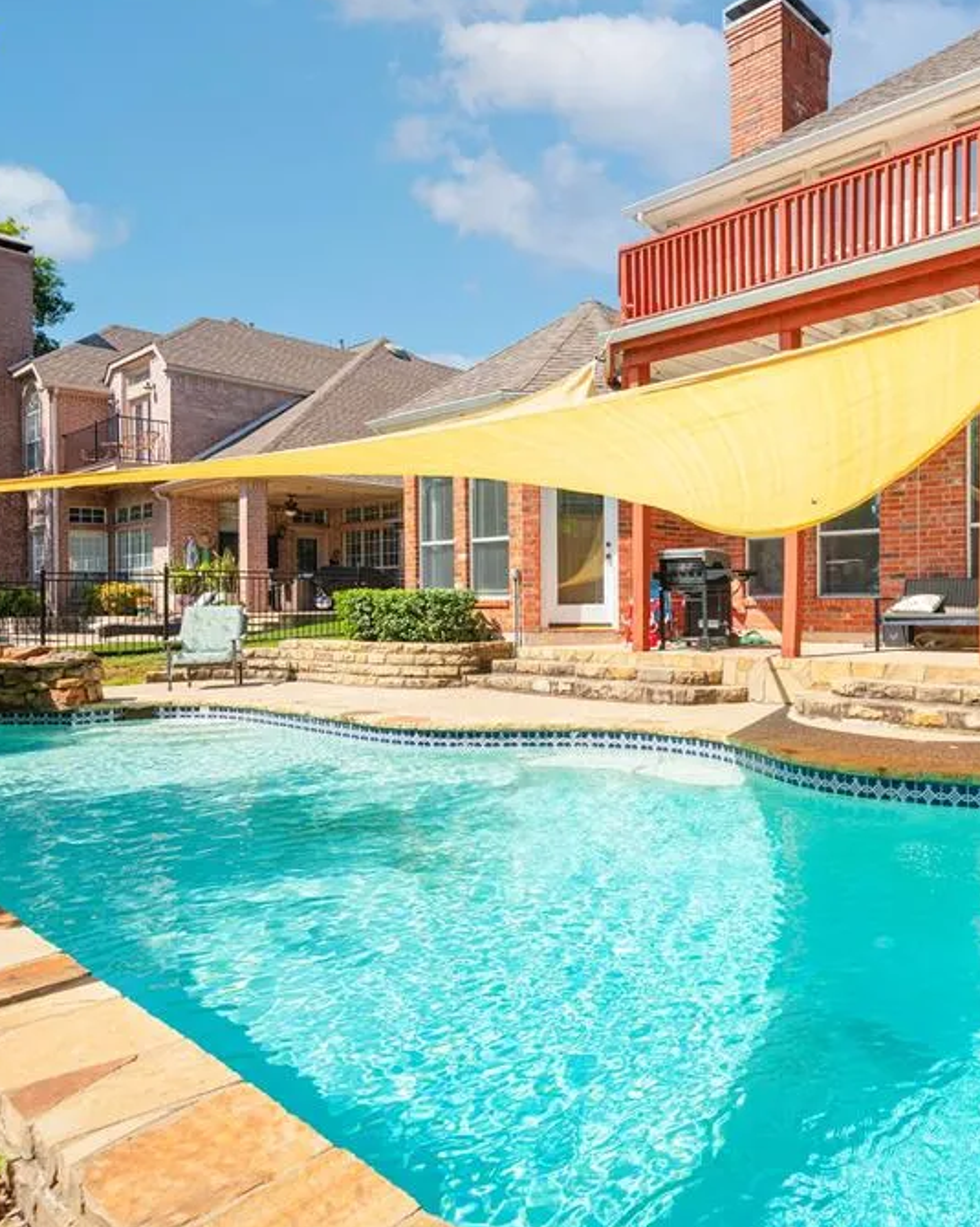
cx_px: 797
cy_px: 606
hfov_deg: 56.1
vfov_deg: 72.6
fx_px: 834
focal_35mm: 23
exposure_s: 1/320
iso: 100
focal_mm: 16
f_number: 7.1
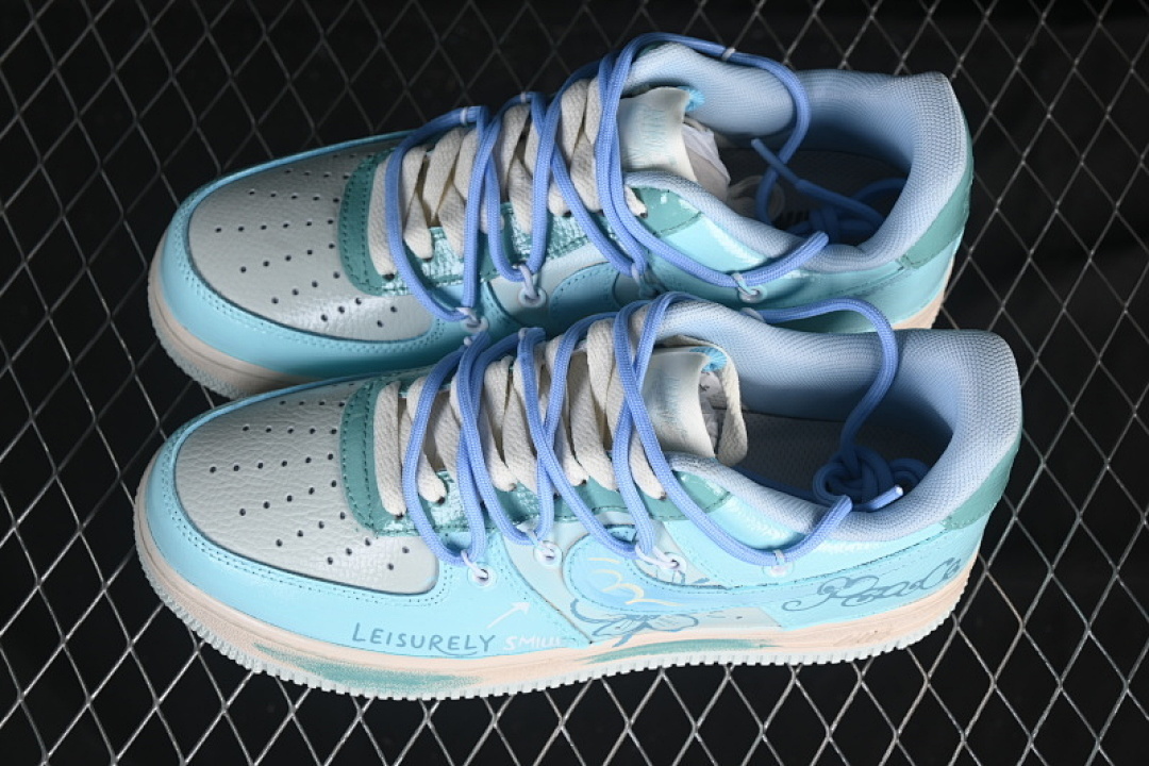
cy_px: 383
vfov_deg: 18.2
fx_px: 2394
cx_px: 574
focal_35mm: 75
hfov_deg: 27.0
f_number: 7.1
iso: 160
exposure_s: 1/80
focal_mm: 50
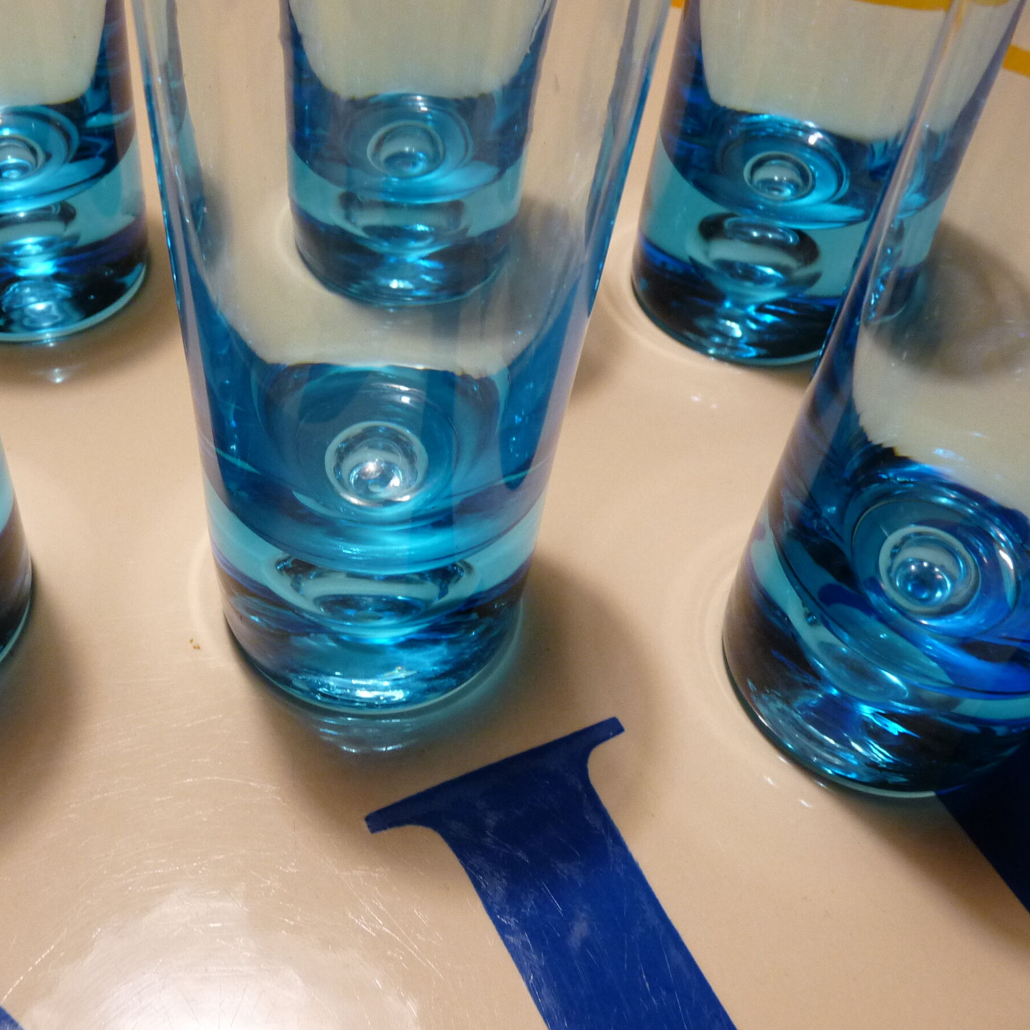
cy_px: 521
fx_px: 1145
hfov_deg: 48.1
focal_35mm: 34
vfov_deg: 48.4
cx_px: 402
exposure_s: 1/30
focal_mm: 4.8
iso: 250
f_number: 2.8
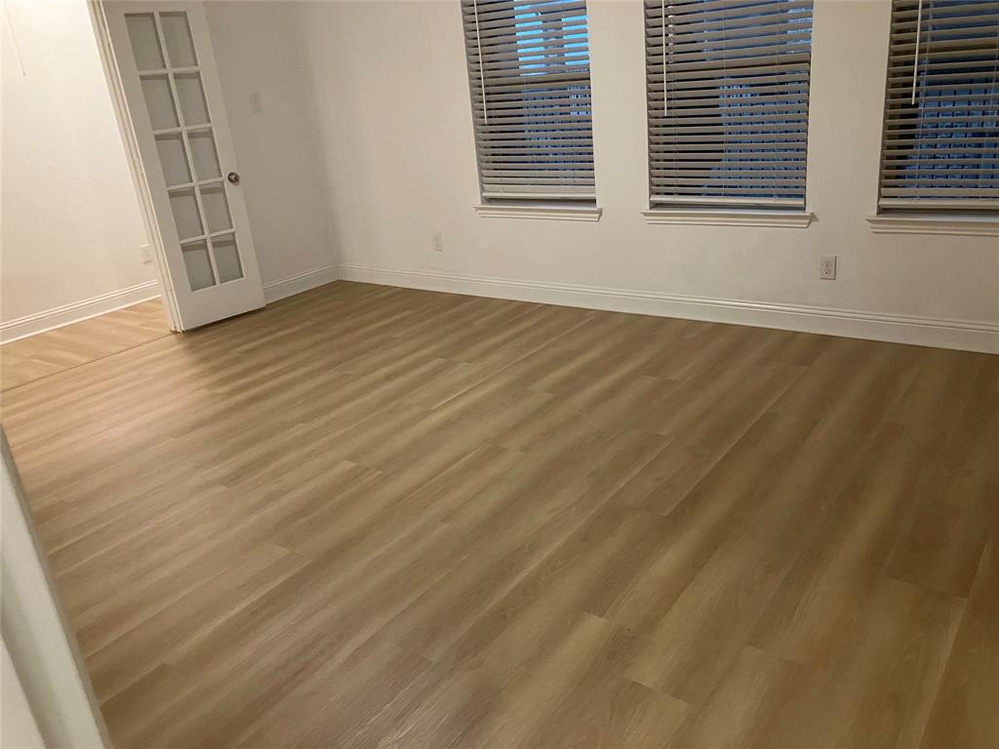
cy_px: 374
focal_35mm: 28
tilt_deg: -20.5
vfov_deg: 49.7
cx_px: 500
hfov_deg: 63.4
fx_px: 808
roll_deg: +5.6
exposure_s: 1/60
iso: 250
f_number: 1.8
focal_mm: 3.99
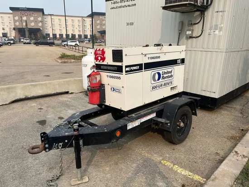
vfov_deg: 53.1
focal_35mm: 26
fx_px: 187
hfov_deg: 67.3
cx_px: 124
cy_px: 94
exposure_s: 1/2967
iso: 50
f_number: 1.6
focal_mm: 5.1
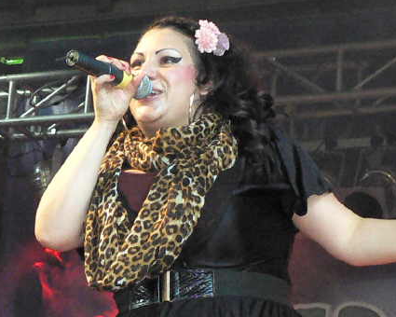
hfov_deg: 22.7
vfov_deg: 18.3
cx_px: 253
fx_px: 984
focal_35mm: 84
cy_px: 161
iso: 400
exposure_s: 1/60
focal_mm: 10.5
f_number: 3.2
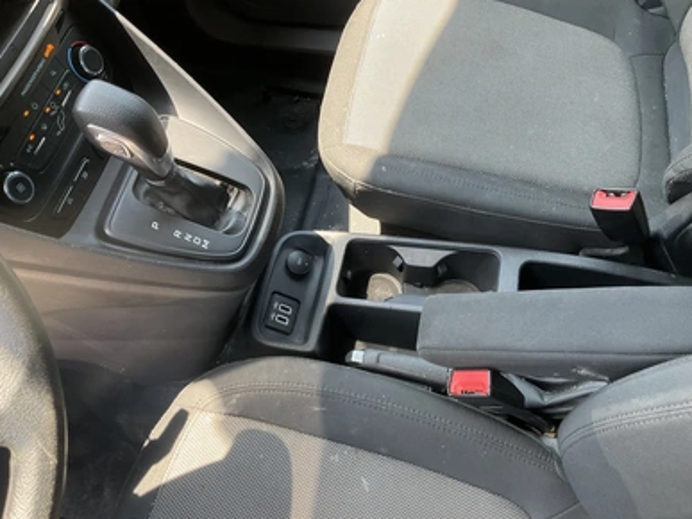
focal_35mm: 30
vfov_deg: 46.8
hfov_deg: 60.0
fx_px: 600
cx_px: 352
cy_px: 267
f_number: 1.8
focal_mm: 3
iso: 64
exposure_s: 1/96
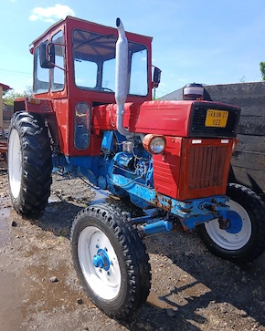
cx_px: 130
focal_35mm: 28
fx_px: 275
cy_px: 157
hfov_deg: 51.5
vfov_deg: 62.2
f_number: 1.8
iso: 20
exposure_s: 1/345
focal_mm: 3.98
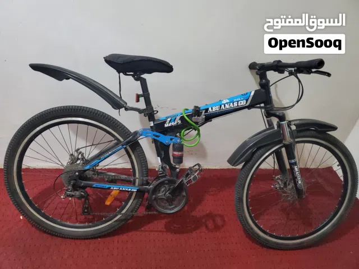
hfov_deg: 67.3
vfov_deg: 53.1
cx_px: 180
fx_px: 270
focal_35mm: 26
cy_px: 134
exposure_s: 1/30
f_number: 1.5
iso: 640
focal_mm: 4.3
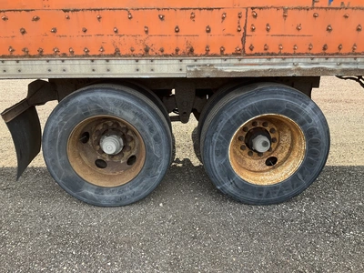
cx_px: 182
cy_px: 136
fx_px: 305
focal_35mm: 29
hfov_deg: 61.7
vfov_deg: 48.2
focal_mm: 3
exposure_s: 1/154
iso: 20
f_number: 1.8
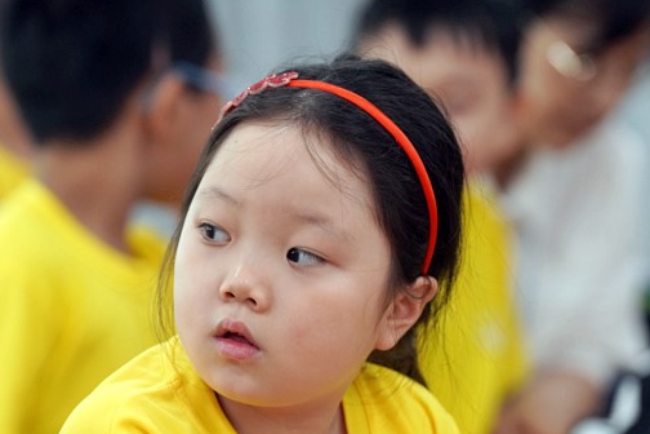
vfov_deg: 4.3
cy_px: 249
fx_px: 5741
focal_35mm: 318
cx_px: 190
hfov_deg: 6.5
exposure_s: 1/200
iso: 2000
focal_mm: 178
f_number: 4
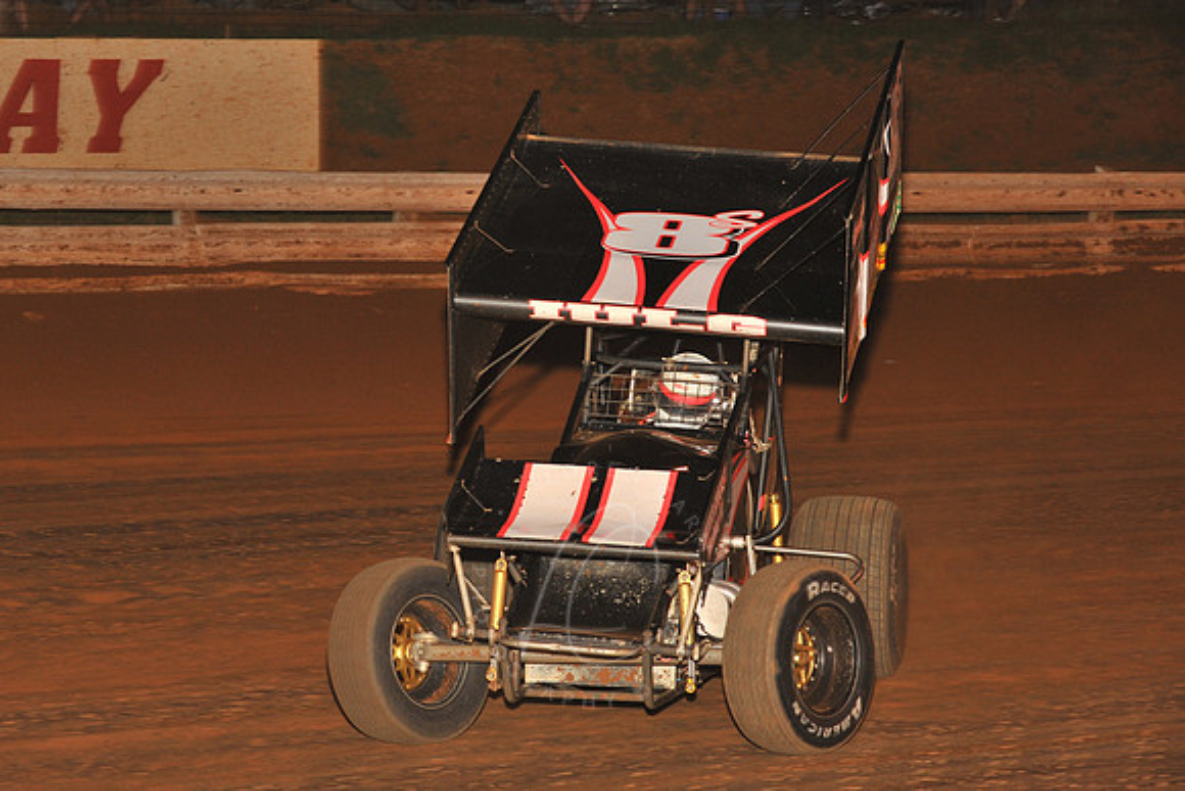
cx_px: 592
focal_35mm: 112
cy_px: 396
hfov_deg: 18.3
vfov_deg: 12.2
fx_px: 3687
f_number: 6.3
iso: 1000
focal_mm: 112
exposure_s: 1/320
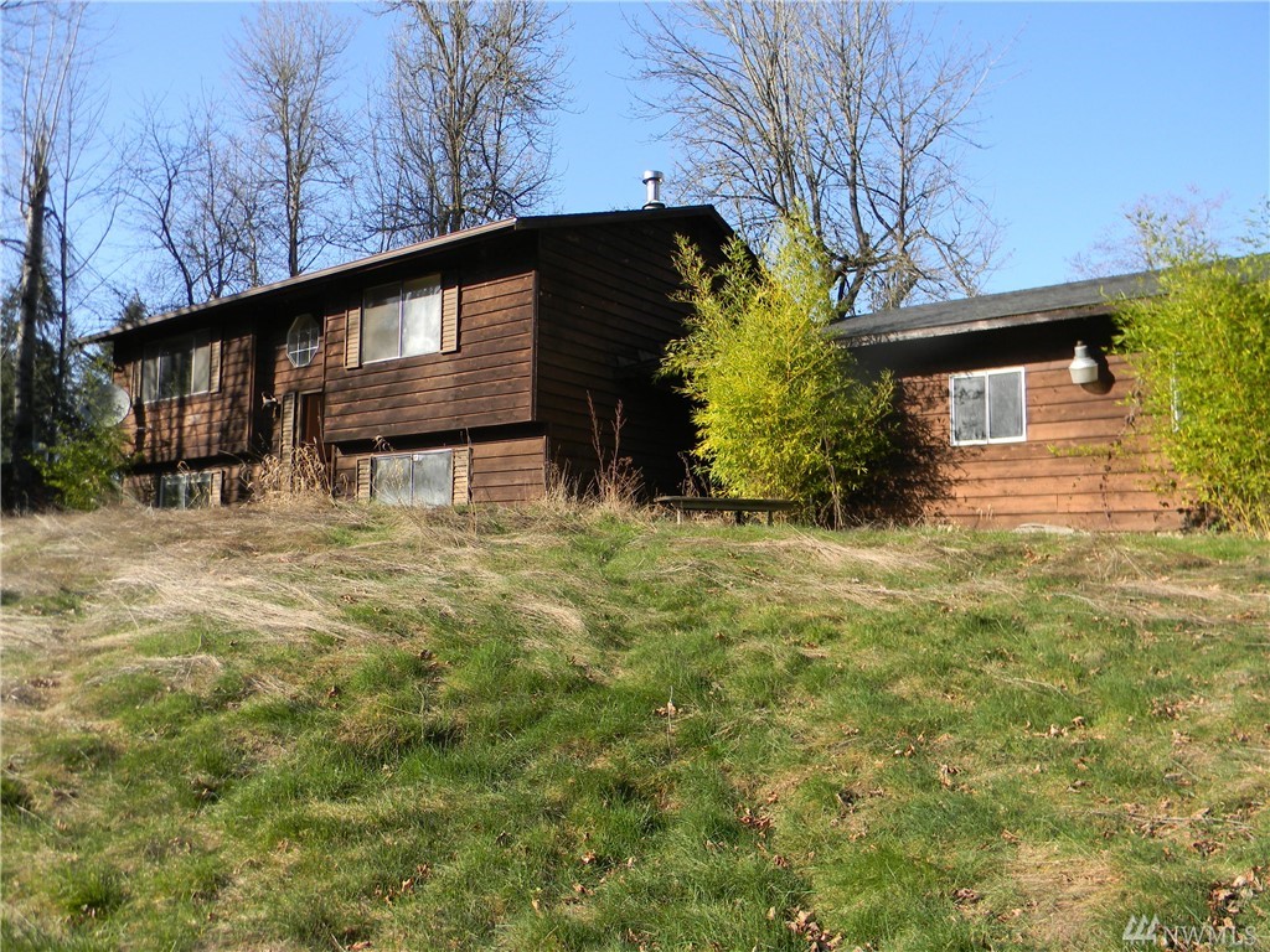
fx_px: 1027
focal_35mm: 28
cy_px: 476
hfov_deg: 63.4
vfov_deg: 49.7
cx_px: 635
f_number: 3.5
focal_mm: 5
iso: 80
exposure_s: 1/372
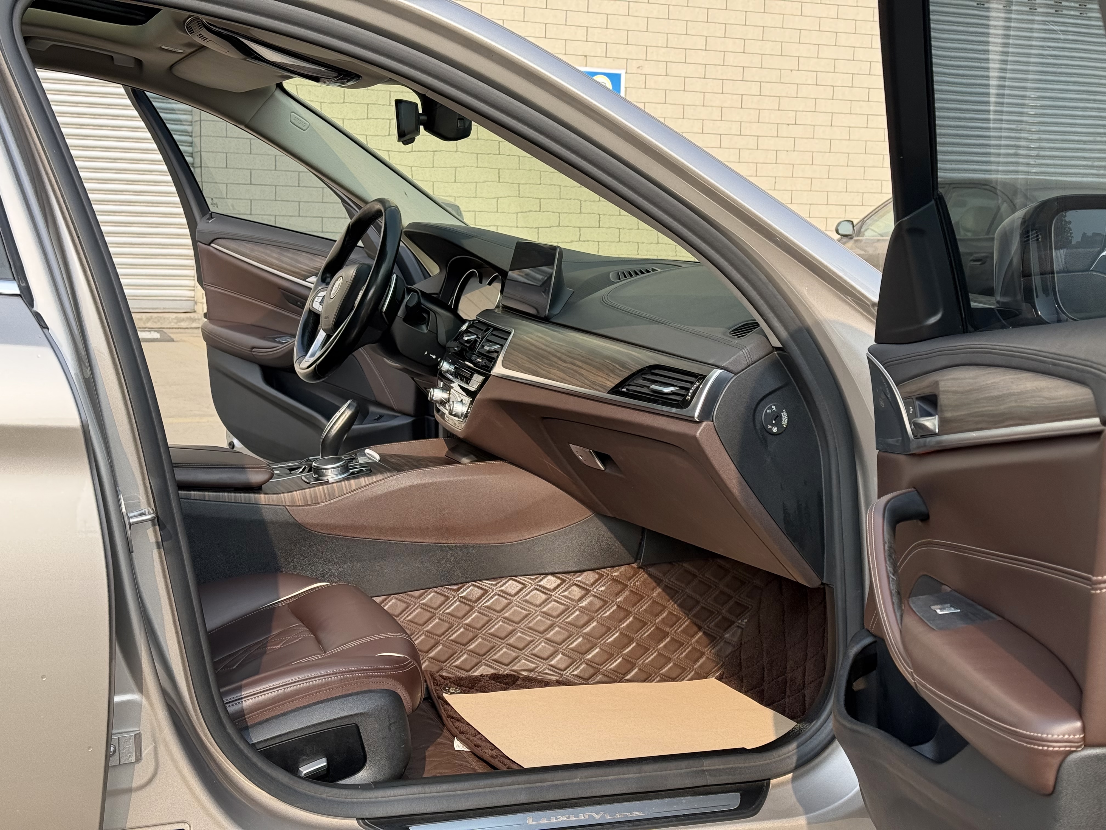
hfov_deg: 39.7
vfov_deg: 30.3
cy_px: 415
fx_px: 1534
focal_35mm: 48
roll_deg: -1.6
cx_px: 553
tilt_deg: -6.5
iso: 80
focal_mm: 6.76
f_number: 1.78
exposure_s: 1/1264
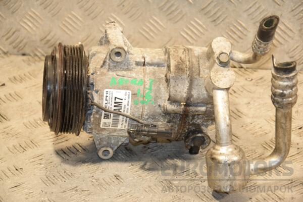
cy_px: 101
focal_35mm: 112
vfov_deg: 12.2
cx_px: 152
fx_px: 947
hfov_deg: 18.2
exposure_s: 1/160
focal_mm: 75
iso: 800
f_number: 5.3
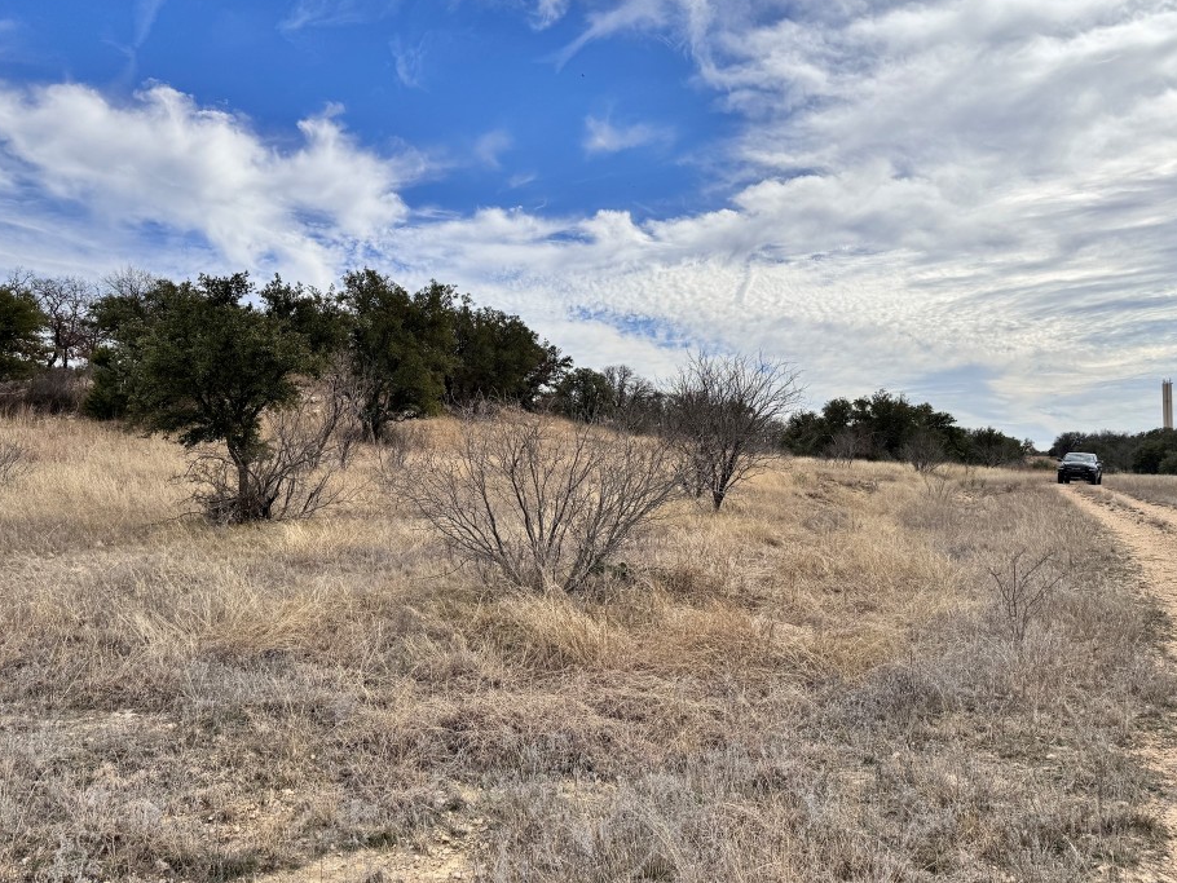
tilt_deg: +1.3
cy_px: 436
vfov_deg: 51.4
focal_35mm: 27
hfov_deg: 65.3
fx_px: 918
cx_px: 585
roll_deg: +0.0
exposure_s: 1/9009
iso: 80
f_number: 1.78
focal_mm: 6.86
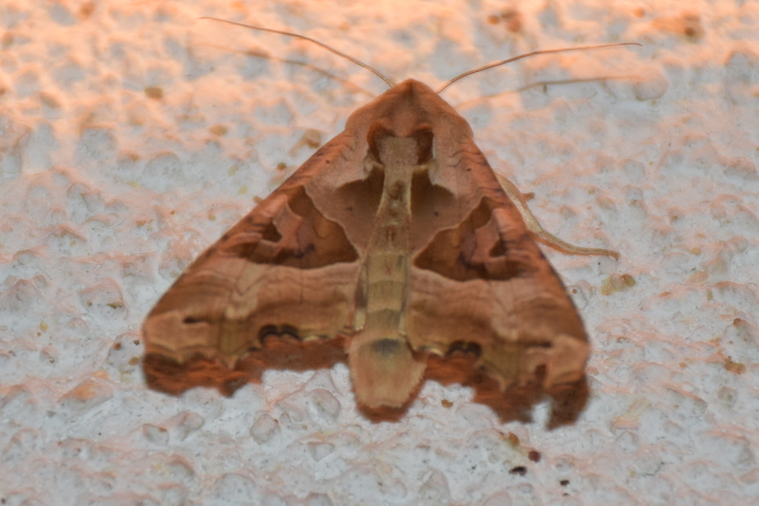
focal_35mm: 210
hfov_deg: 9.8
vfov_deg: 6.5
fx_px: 4427
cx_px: 380
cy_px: 253
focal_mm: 140
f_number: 5.6
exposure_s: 1/80
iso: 320
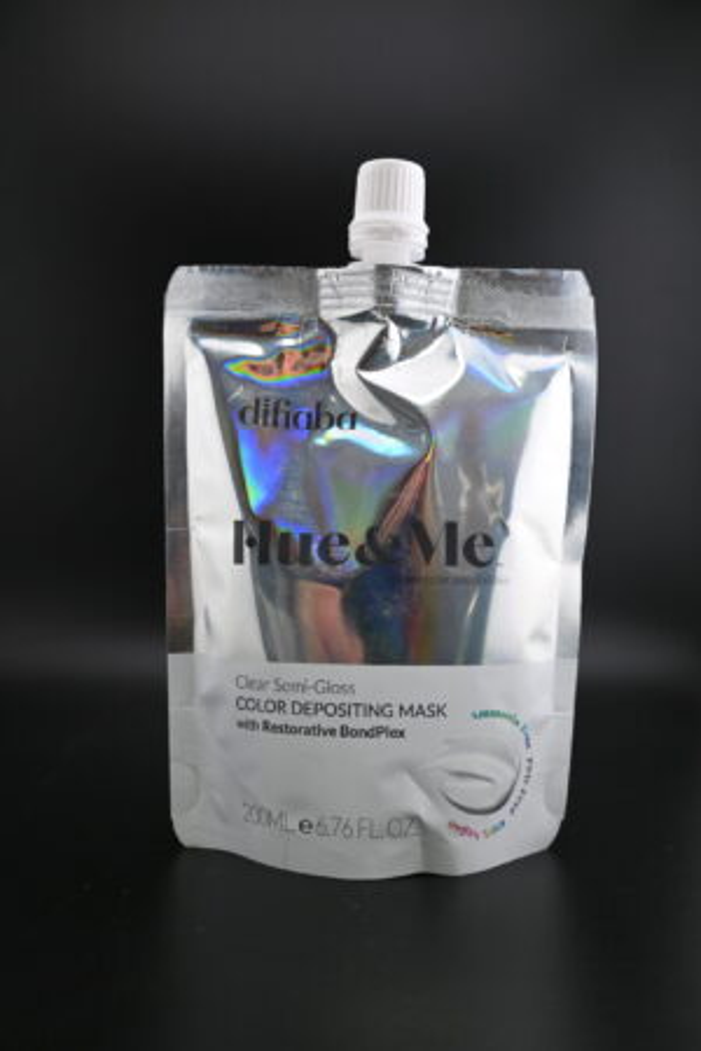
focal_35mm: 32
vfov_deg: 58.3
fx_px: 942
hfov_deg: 40.8
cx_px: 350
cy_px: 526
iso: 140
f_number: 4
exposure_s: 1/30
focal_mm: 21.5
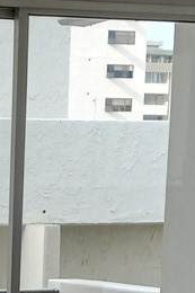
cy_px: 489
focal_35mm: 173
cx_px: -72
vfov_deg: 11.2
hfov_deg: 7.8
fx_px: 1407
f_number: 1.8
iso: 40
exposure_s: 1/385
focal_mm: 3.94
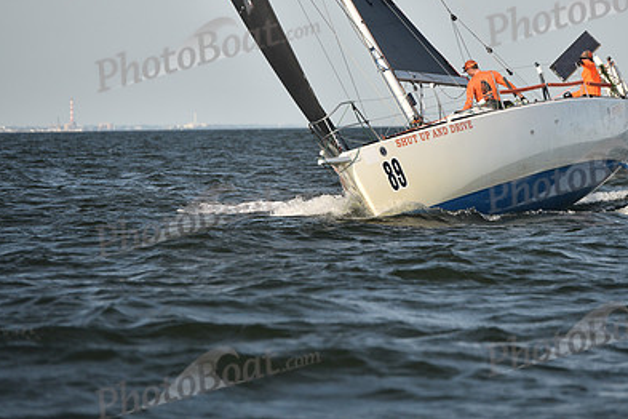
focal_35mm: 273
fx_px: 4762
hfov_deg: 7.5
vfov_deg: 5.0
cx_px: 404
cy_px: 111
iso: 250
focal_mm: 185
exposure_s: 1/1000
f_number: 4.5
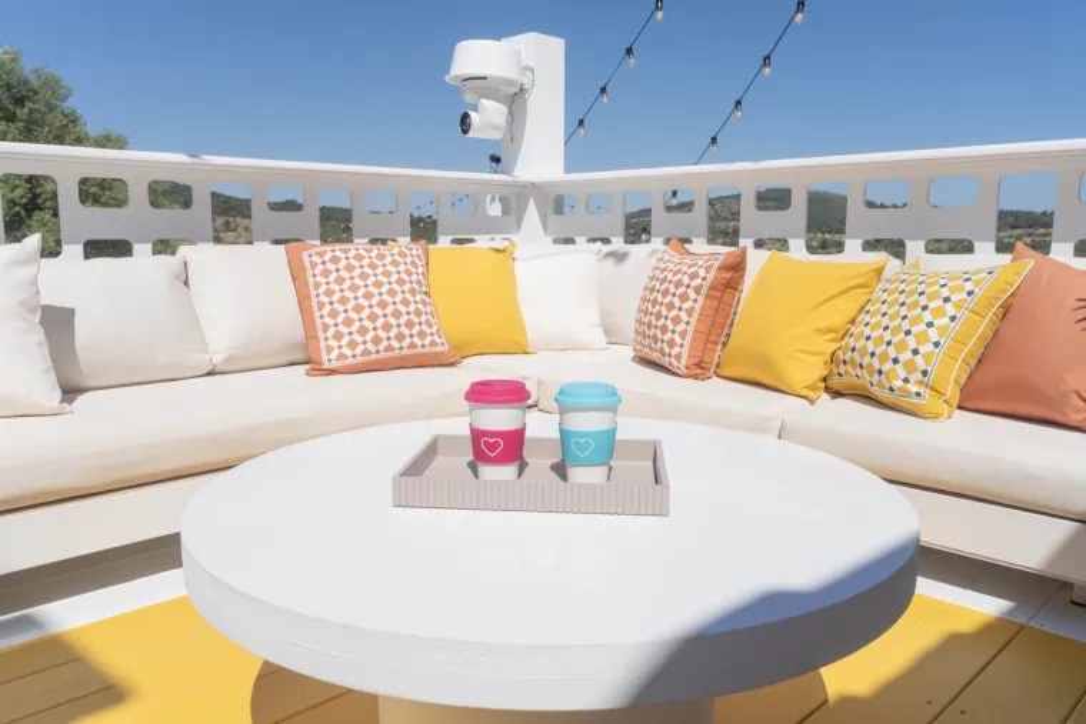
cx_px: 543
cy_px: 362
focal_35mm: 28
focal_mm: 28
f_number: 8
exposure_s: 1/800
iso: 100
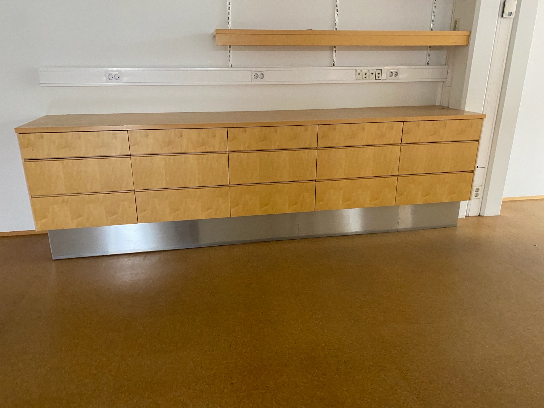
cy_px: 204
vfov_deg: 53.1
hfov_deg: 67.3
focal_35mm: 26
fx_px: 409
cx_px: 272
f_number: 1.8
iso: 500
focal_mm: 4.25
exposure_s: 1/50
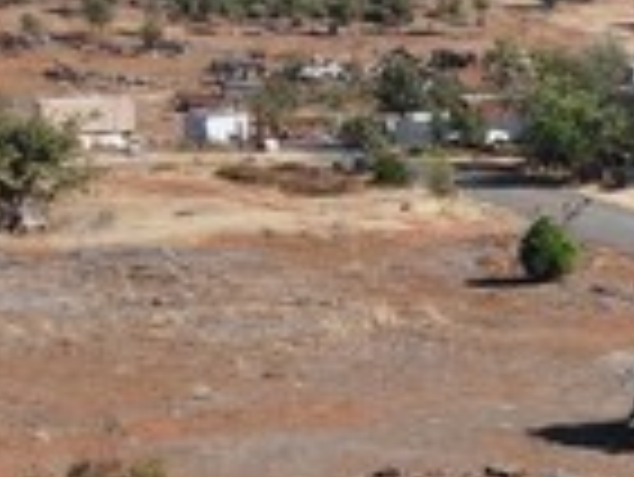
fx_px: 1998
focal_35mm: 109
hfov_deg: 16.9
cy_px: 608
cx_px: 841
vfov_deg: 13.2
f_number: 2.8
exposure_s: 1/500
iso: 100
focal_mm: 4.5
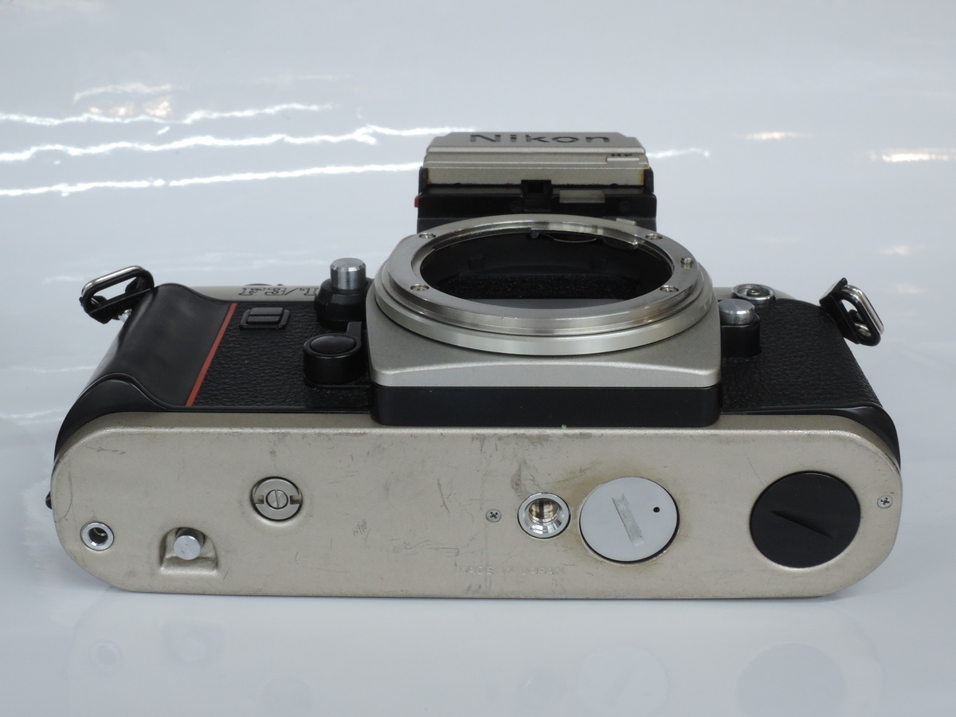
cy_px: 358
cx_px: 478
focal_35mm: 55
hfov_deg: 34.9
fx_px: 1519
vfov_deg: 26.6
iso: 400
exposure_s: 1/15
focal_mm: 11.8
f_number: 8
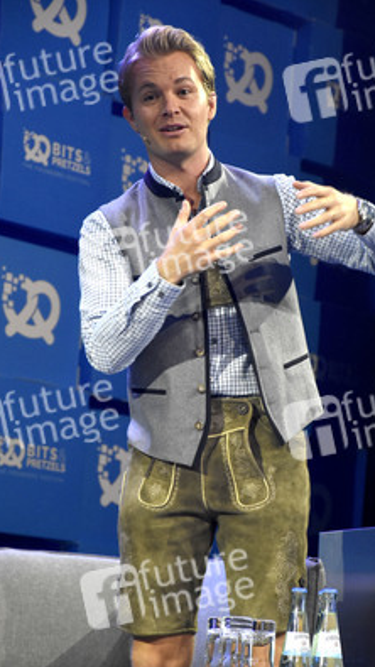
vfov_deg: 13.5
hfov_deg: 7.6
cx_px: 216
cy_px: 336
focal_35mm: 159
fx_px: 2812
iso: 3200
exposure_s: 1/160
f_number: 6.3
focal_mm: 100
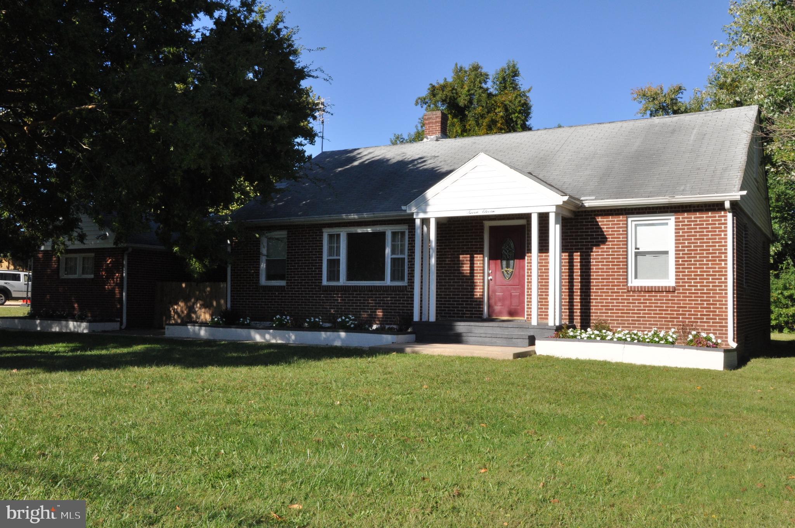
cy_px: 264
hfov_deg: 53.2
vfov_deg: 36.8
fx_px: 794
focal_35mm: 36
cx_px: 398
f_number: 20
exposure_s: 1/200
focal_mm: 24
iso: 640
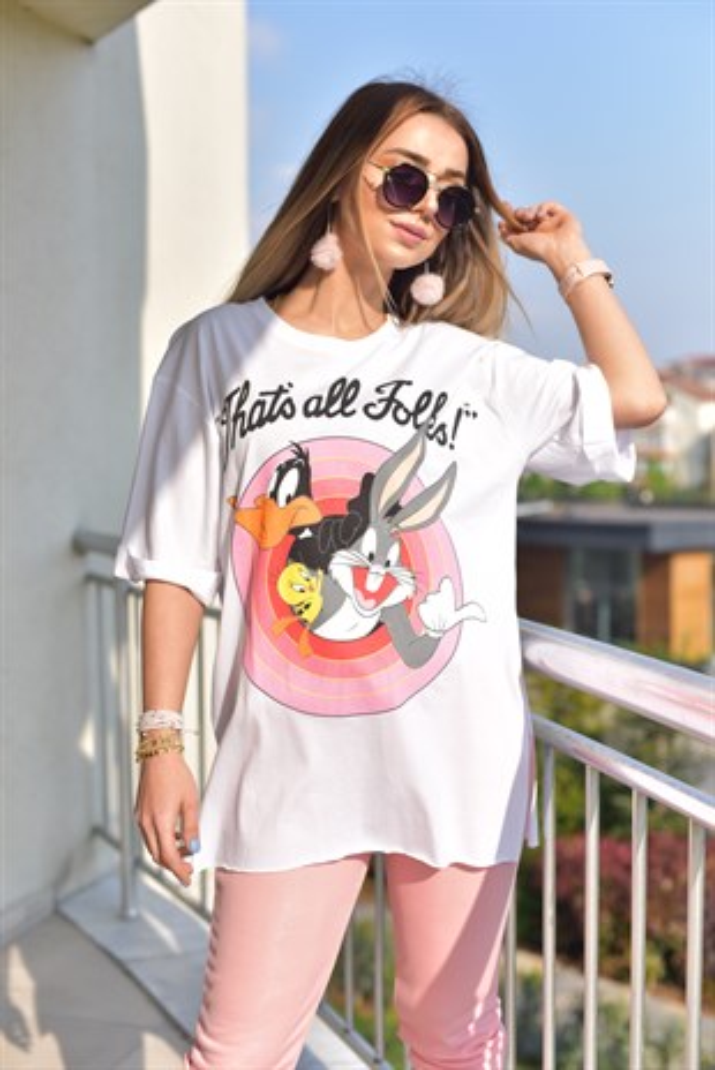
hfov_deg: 27.0
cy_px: 535
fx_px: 1487
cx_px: 358
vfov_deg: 39.6
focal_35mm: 50
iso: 640
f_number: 3.5
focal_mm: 50
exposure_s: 1/8000
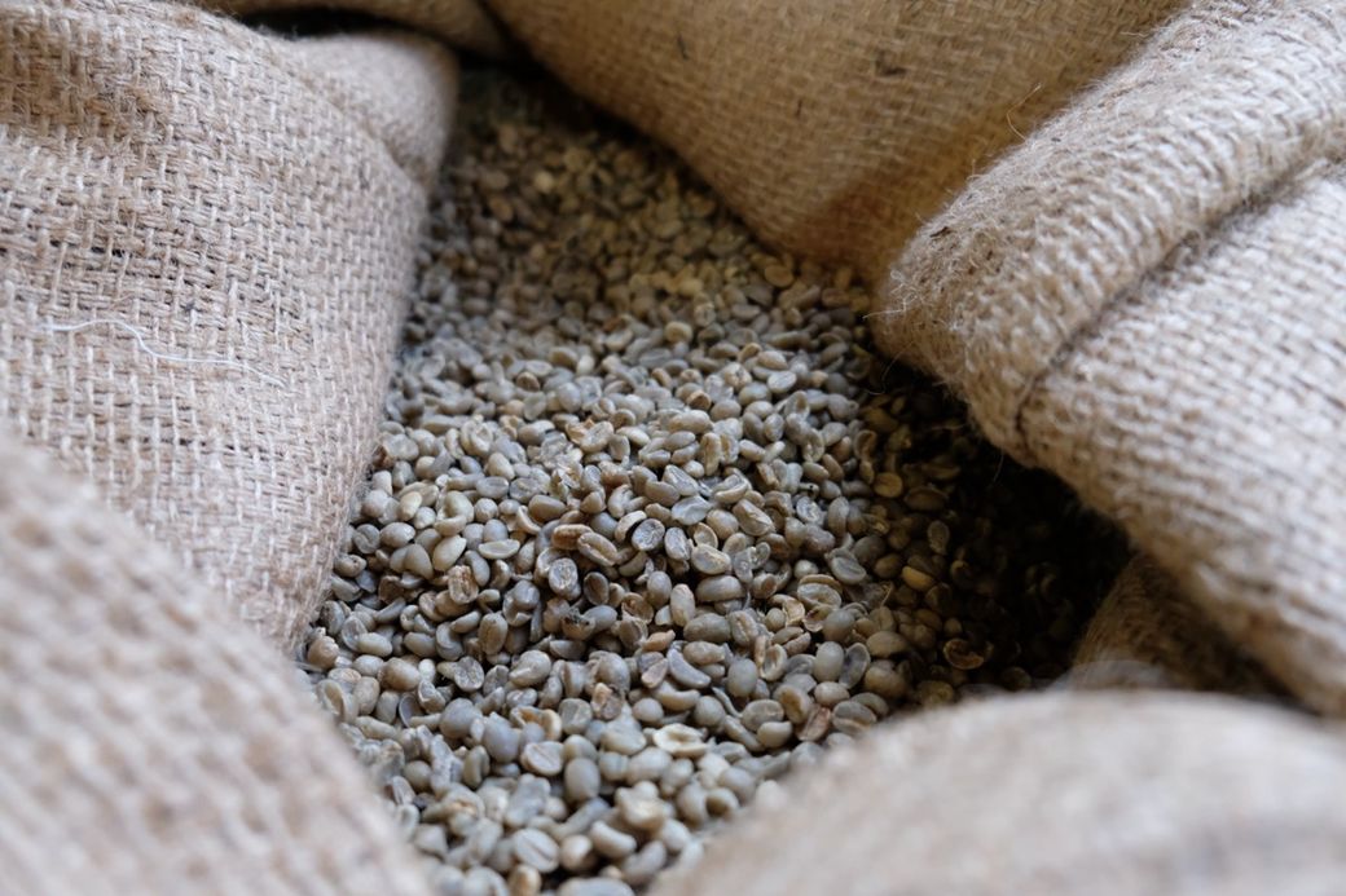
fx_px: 1009
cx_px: 673
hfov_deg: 67.4
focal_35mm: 27
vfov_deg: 47.9
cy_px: 448
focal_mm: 18
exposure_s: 1/80
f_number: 2.8
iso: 3200
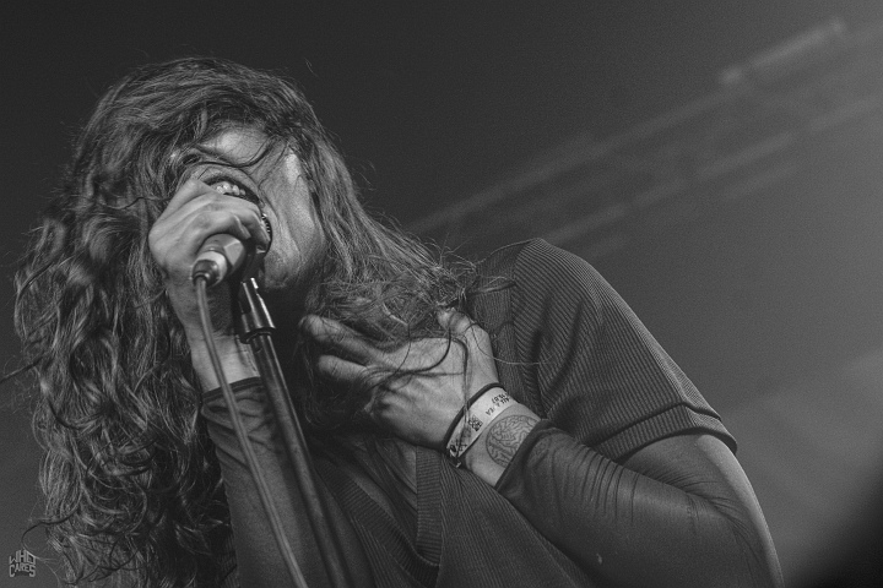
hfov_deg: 19.5
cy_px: 294
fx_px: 2575
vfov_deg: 13.0
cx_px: 442
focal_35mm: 105
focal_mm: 70
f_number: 5
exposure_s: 1/100
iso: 320
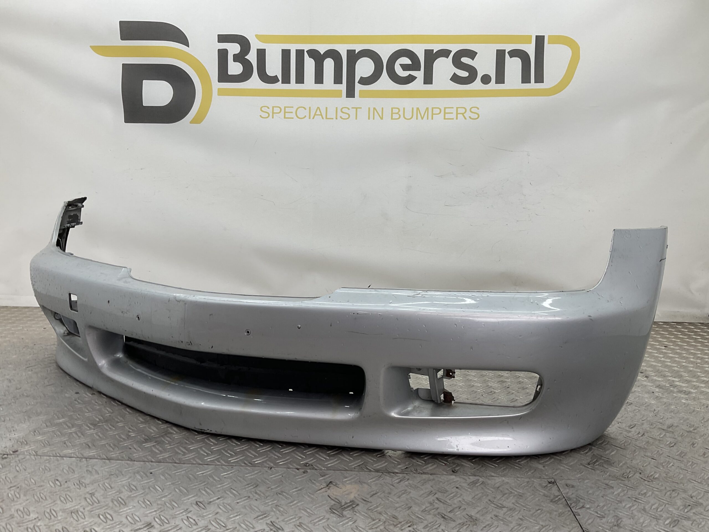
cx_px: 354
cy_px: 266
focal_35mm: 29
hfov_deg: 61.7
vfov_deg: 48.2
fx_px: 594
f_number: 1.8
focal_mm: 3
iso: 20
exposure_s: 1/120
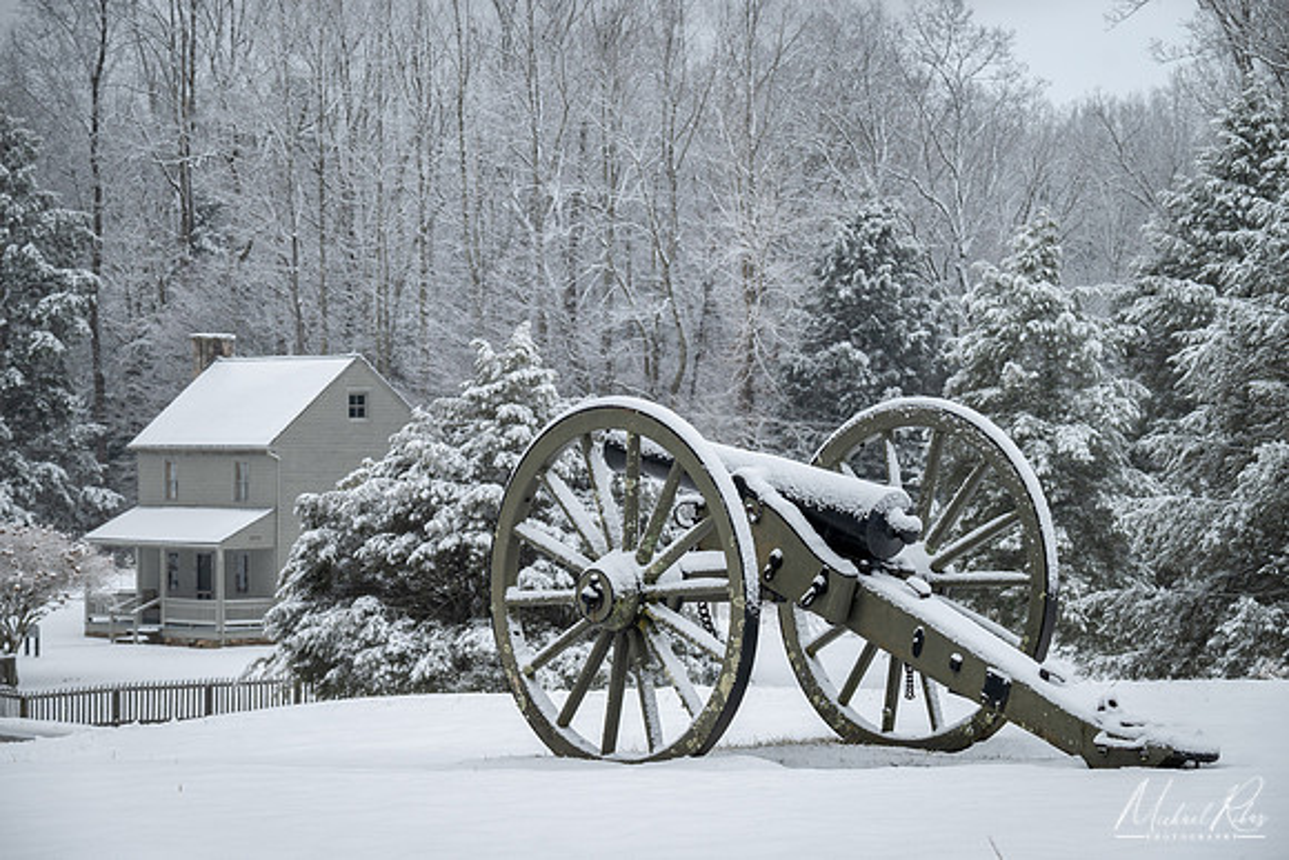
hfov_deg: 15.7
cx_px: 644
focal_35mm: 130
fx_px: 4673
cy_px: 430
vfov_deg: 10.5
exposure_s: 1/30
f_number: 8
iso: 100
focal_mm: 87
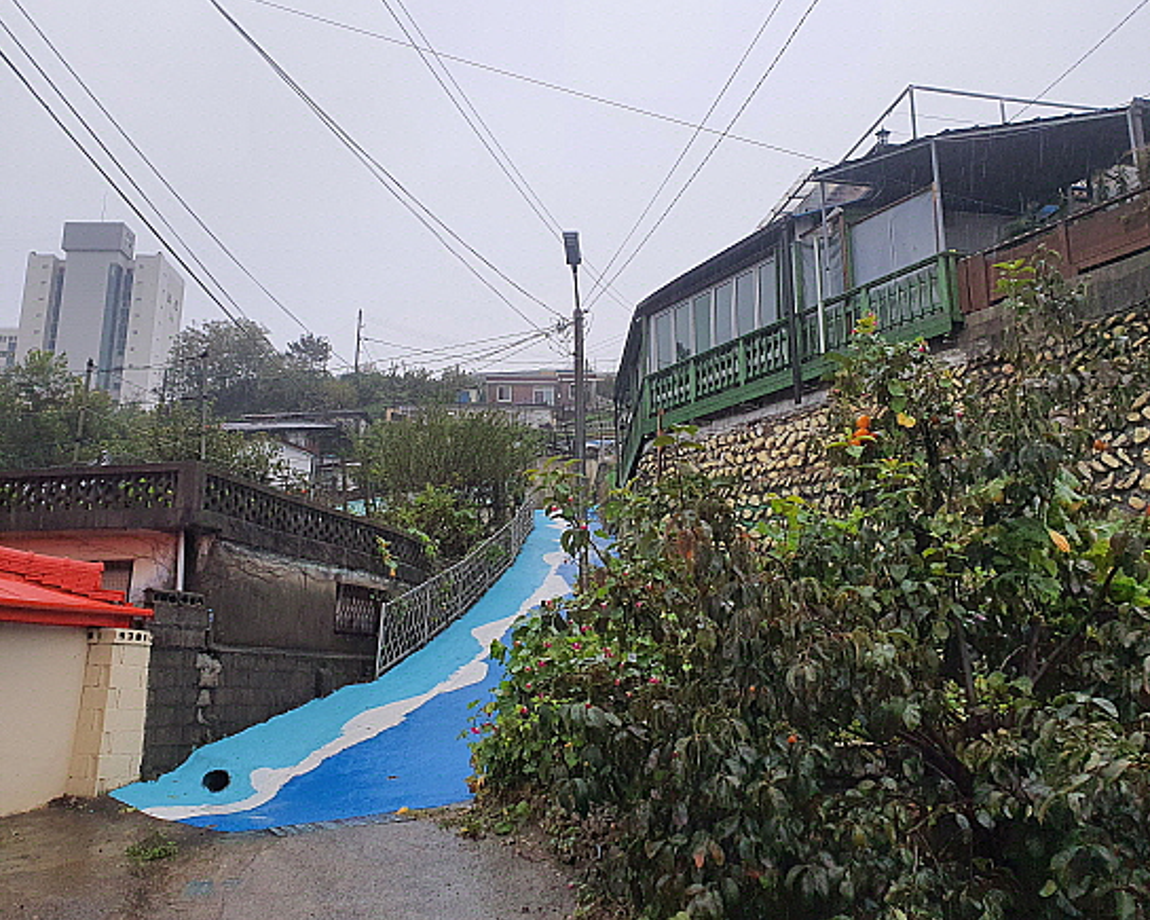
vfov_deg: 51.5
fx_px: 953
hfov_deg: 62.2
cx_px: 564
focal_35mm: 28
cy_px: 455
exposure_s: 1/120
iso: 160
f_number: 2.4
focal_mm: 4.3
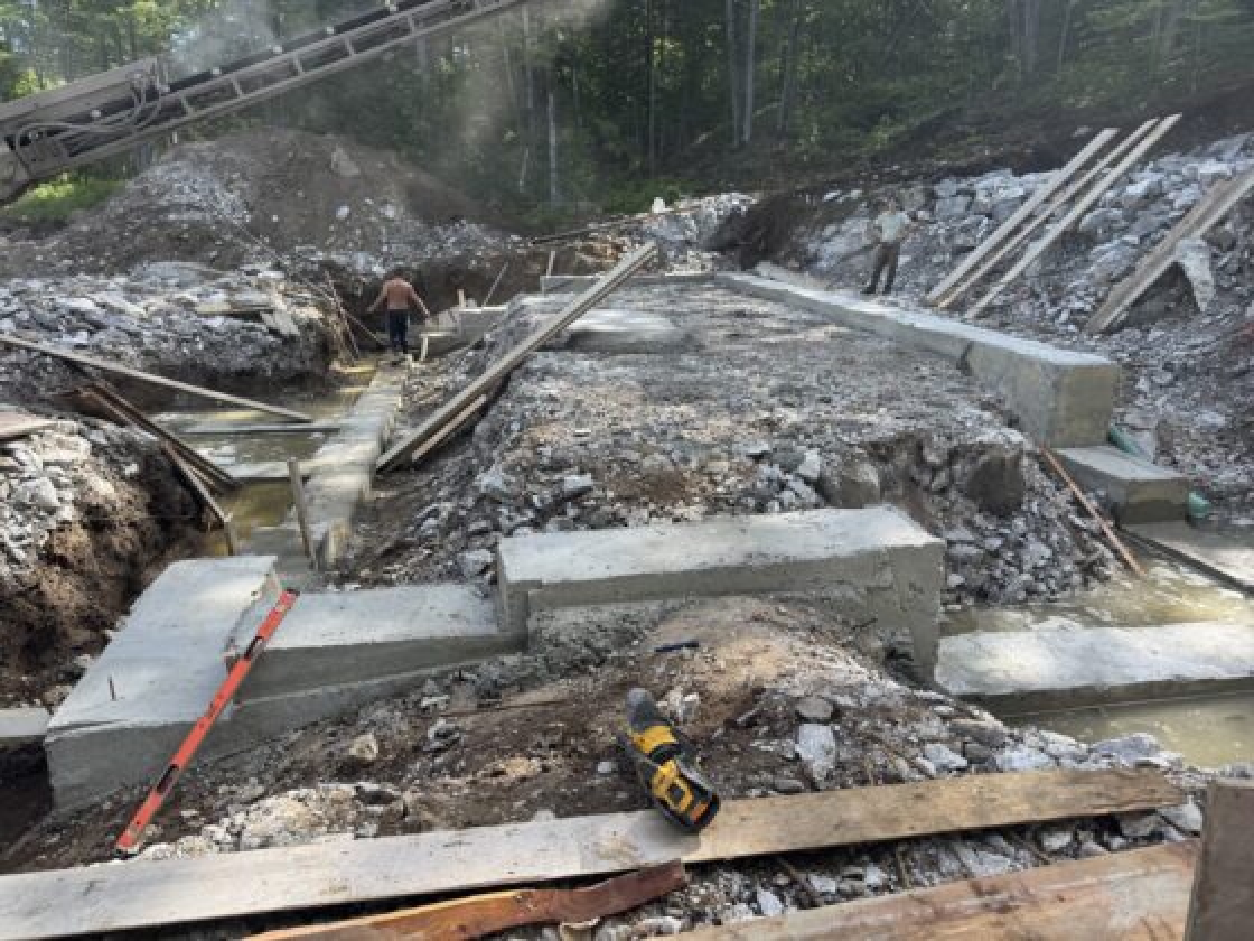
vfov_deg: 56.8
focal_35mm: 24
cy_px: 470
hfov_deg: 71.6
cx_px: 627
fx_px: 869
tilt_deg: -16.4
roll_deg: +0.1
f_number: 1.78
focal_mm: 6.76
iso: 80
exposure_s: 1/1285
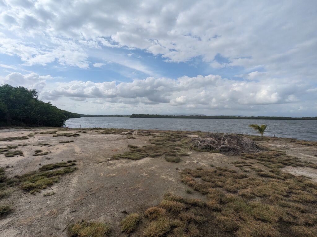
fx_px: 147
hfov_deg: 94.5
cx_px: 158
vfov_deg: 78.1
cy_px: 118
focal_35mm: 16
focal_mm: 2.35
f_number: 2.2
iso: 45
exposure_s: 1/2732
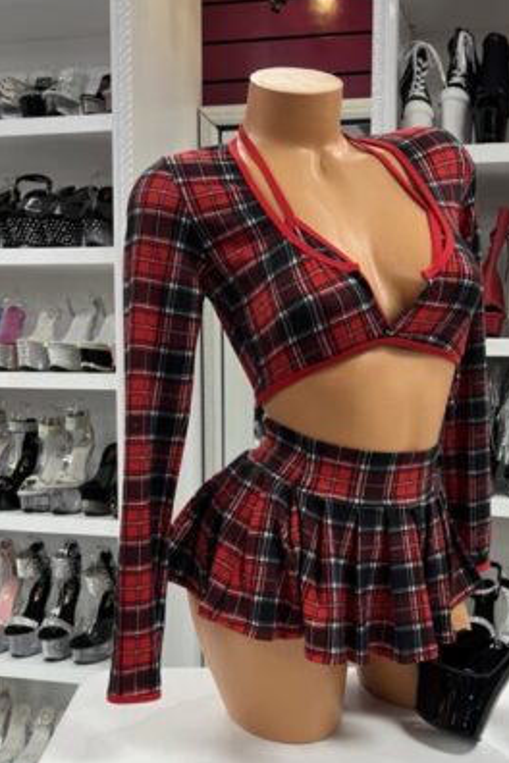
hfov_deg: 32.3
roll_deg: +0.4
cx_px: 353
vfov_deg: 47.3
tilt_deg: -5.6
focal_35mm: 41
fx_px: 869
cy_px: 439
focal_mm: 5.7
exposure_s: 1/60
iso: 125
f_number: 1.5
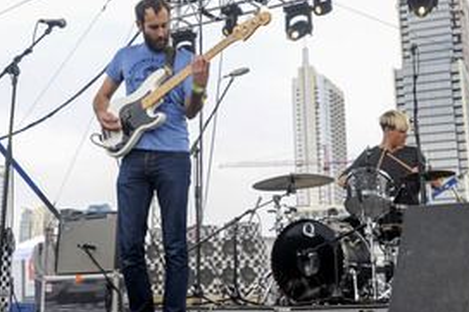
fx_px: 755
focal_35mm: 58
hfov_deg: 34.4
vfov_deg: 23.3
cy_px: 114
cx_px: 188
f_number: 4
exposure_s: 1/640
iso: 1250
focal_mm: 35
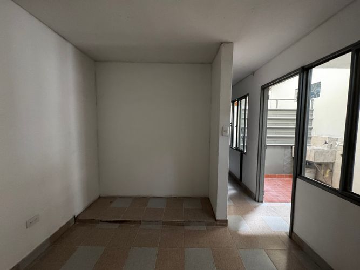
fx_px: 146
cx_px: 180
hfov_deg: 102.1
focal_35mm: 14
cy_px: 135
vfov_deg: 85.7
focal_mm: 2.22
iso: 640
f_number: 2.2
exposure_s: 1/60
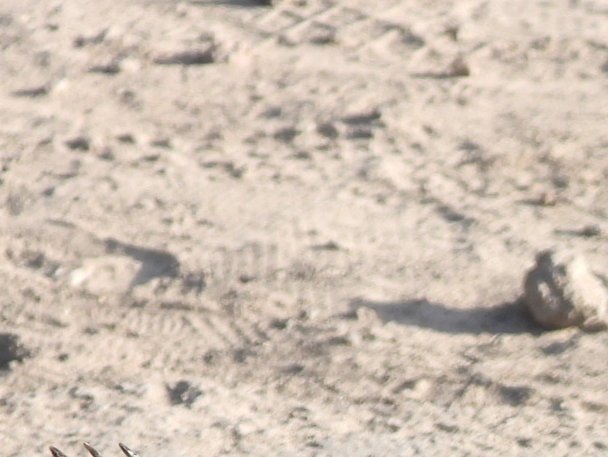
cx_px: 939
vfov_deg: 4.6
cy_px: 815
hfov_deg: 6.1
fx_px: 5605
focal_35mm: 319
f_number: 3.5
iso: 100
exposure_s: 1/320
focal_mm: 13.5
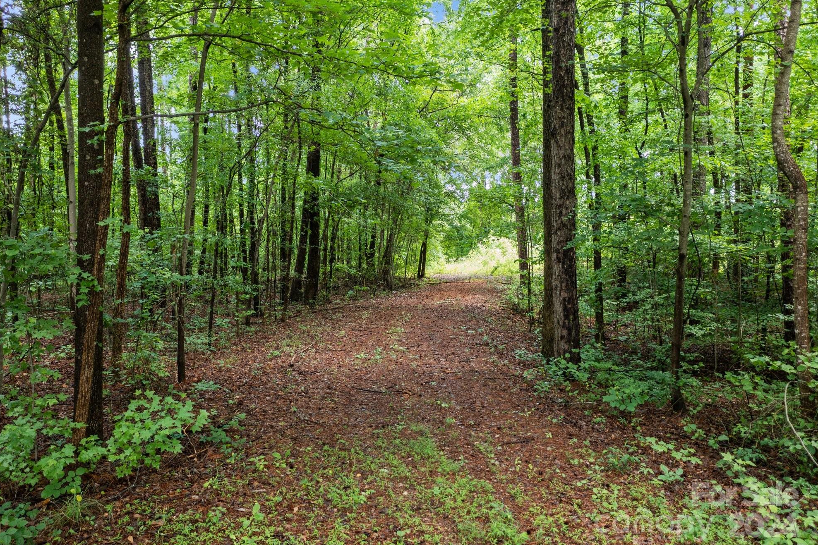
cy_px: 278
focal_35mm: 29
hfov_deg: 63.7
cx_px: 405
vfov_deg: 45.0
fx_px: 659
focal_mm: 10.26
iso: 100
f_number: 2.8
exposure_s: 1/20
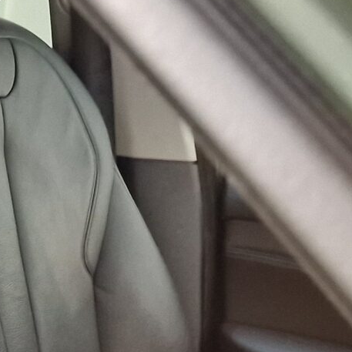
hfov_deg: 13.2
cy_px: 544
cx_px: -356
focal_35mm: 114
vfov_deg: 14.2
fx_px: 1312
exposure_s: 1/25
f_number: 1.8
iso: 500
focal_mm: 6.4
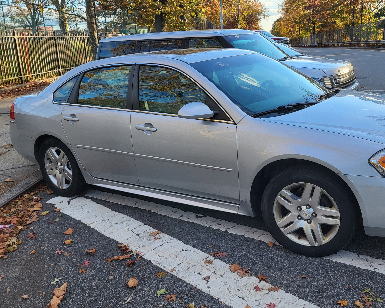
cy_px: 138
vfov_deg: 42.2
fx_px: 399
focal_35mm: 35
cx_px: 240
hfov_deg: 51.0
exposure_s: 1/593
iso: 40
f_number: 1.8
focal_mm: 5.4
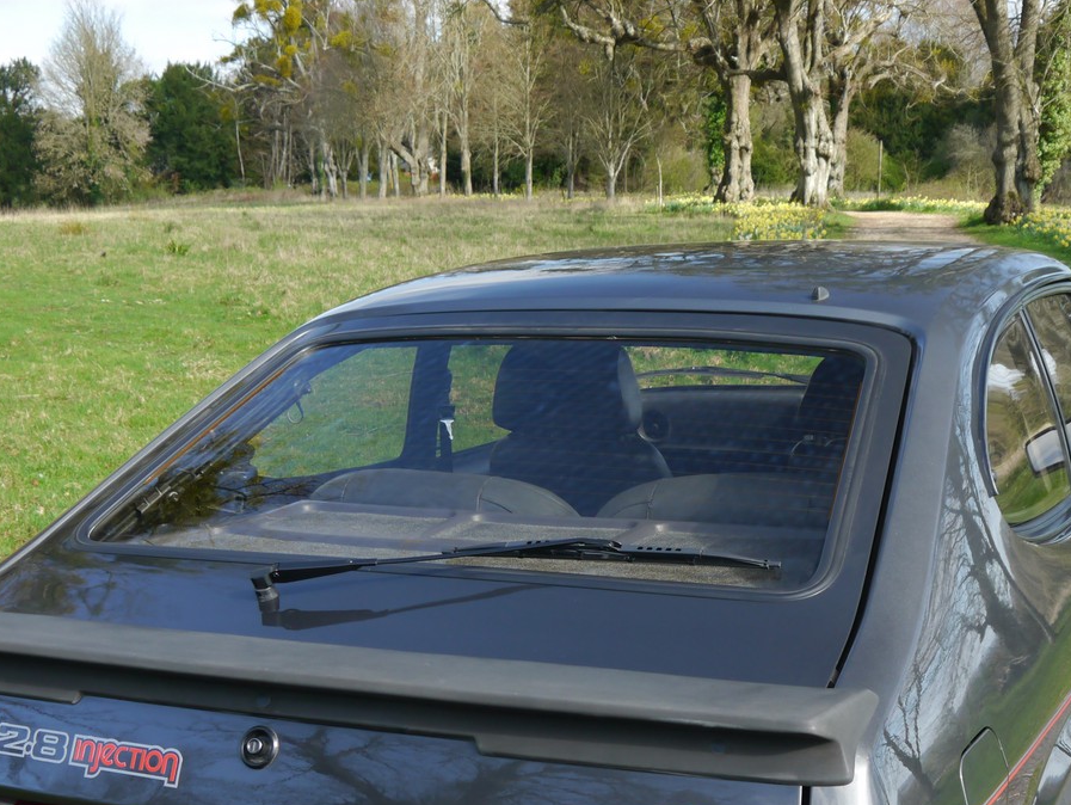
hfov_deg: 33.7
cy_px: 714
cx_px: 577
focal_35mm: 57
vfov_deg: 25.0
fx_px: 1765
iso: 160
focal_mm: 16
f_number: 4.5
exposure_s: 1/125
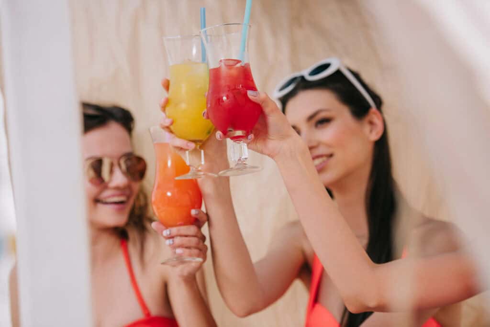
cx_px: 245
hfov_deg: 18.6
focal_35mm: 110
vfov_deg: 12.5
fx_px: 1498
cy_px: 164
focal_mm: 110
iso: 100
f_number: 2.8
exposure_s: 1/1600
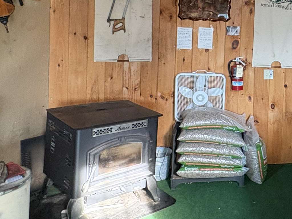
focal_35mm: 42
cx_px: 283
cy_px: 39
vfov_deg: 33.2
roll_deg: -3.3
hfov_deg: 40.1
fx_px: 354
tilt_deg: +1.1
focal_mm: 2.22
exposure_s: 1/60
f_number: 2.2
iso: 400
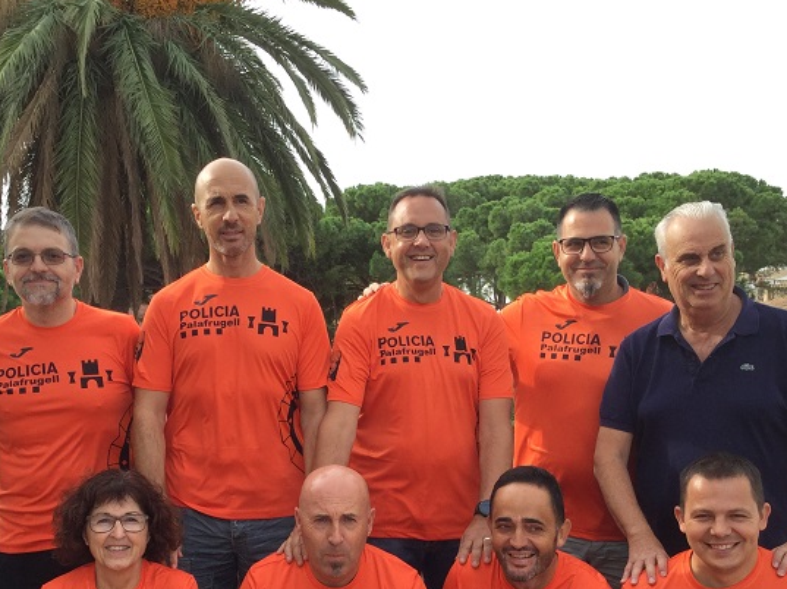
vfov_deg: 27.4
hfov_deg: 36.7
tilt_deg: -12.0
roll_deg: -0.3
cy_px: 481
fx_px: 1181
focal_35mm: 52
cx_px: 321
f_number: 2.4
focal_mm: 3.3
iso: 25
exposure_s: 1/306
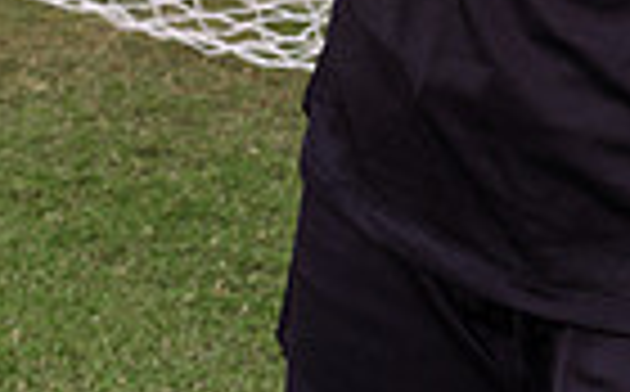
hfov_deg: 17.8
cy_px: -500
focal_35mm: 115
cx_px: 594
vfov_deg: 10.1
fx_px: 1971
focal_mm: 35
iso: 160
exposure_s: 1/250
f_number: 7.1
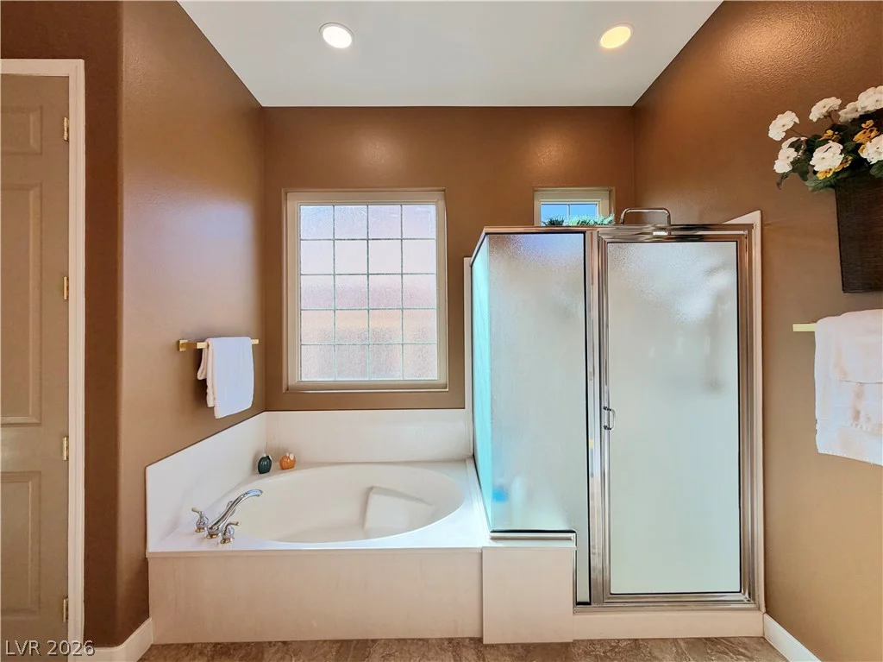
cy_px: 331
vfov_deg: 85.6
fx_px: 357
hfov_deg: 102.1
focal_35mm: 14
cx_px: 442
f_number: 2.2
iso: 50
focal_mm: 2.22
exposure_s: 1/192
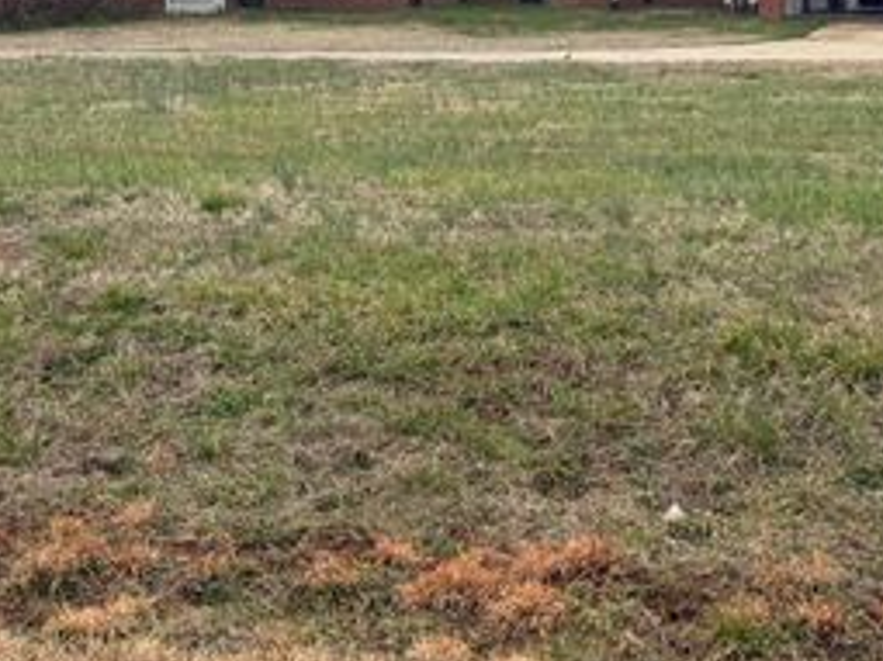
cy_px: 126
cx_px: 641
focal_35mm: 94
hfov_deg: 20.7
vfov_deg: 15.6
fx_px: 2397
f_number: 1.78
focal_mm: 6.76
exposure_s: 1/669
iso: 64
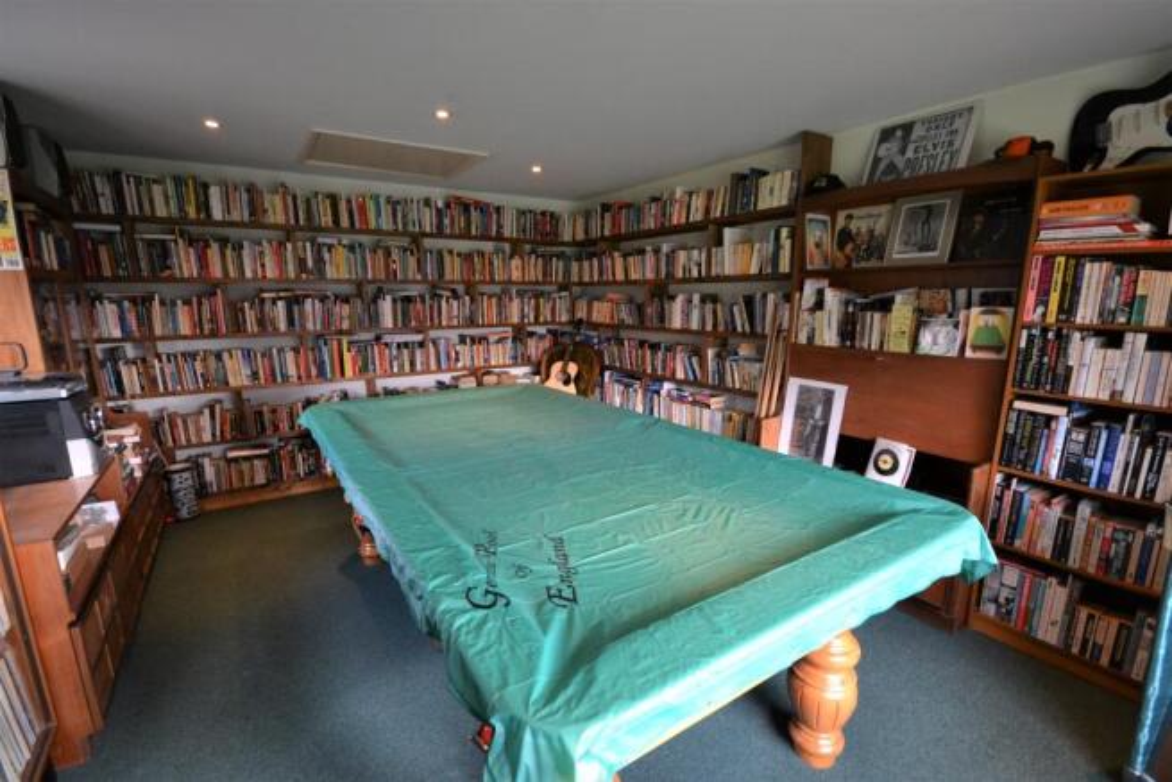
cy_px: 391
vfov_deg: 77.4
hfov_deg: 100.4
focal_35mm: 15
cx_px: 586
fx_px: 488
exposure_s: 1/60
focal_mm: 10
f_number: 4
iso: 1400
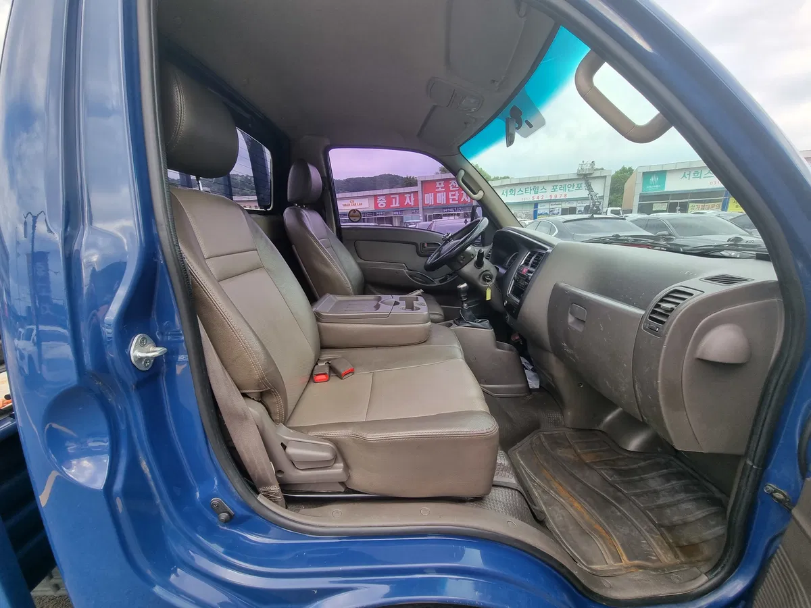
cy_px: 304
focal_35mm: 13
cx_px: 406
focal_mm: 2.2
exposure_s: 1/157
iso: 50
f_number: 2.2
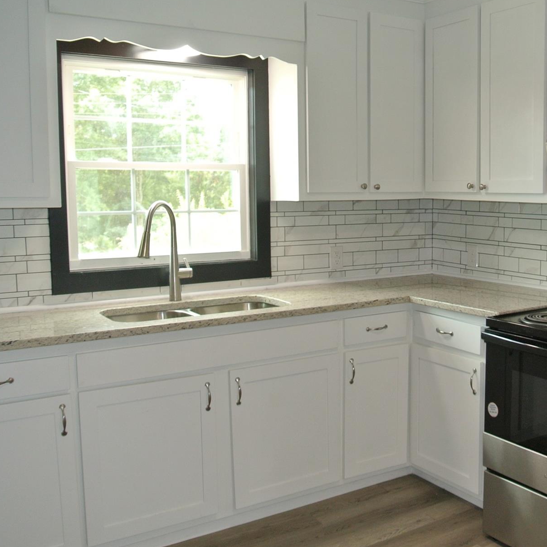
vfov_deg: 42.8
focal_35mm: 39
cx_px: 417
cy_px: 275
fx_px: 697
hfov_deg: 41.4
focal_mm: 10
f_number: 3.5
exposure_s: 1/60
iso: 320
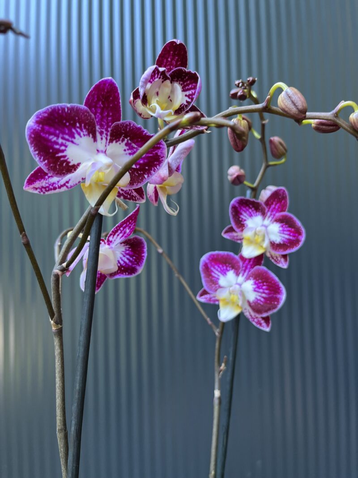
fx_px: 359
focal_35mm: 26
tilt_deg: +2.7
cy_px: 239
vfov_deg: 67.3
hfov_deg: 53.1
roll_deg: +1.9
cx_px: 179
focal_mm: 5.1
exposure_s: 1/60
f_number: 1.6
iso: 200
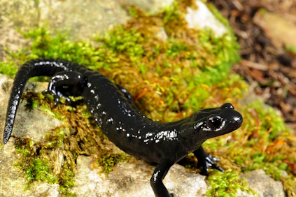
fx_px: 641
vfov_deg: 17.5
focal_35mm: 78
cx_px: 133
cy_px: 111
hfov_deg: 26.0
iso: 200
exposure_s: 1/80
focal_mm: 60
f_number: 25
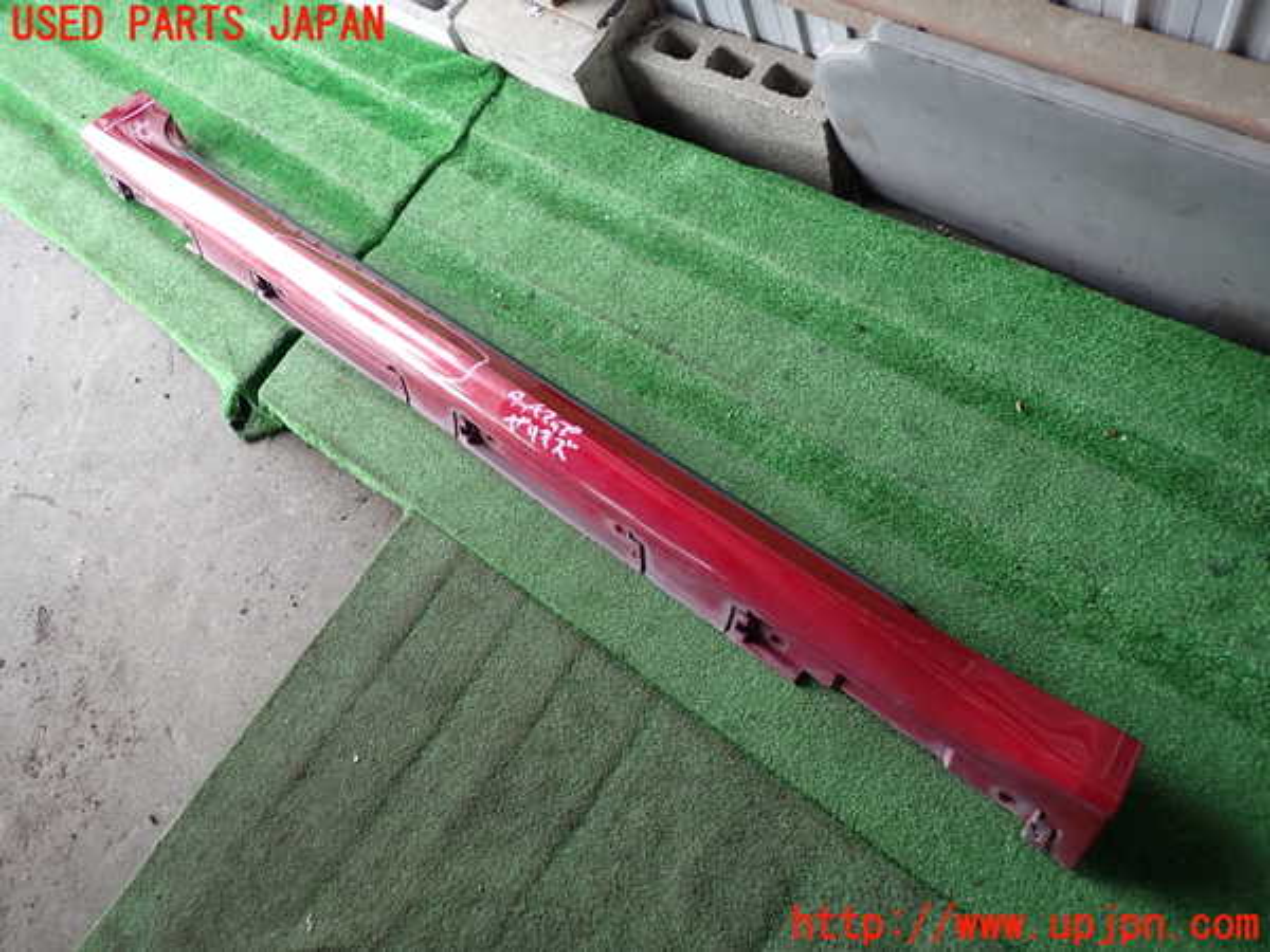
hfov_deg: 69.4
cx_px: 635
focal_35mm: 25
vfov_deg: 54.9
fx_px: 917
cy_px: 476
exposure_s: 1/60
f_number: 2
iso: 125
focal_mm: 4.5
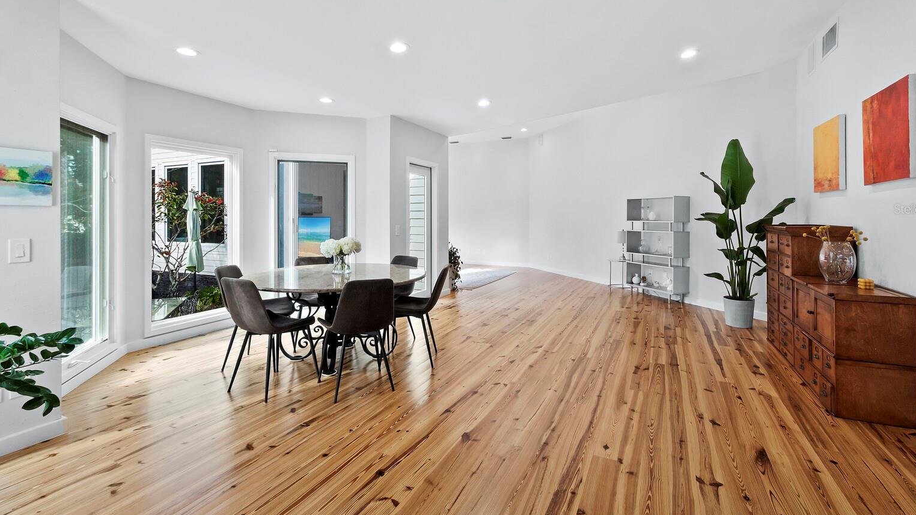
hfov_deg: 99.4
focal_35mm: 16
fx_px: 389
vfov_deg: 66.5
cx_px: 470
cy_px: 209
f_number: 10
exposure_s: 1/8
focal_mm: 7
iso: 400
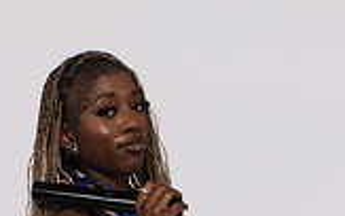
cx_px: 127
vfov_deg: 10.8
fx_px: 1006
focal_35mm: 107
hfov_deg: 19.4
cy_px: 474
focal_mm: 38
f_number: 8
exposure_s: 1/320
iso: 640
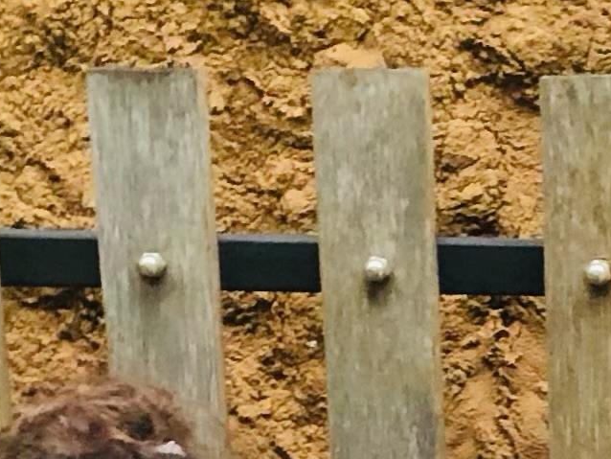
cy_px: 773
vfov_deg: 9.2
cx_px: 759
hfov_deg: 12.4
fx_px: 2737
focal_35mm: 155
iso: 125
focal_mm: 2.87
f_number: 2.2
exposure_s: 1/120
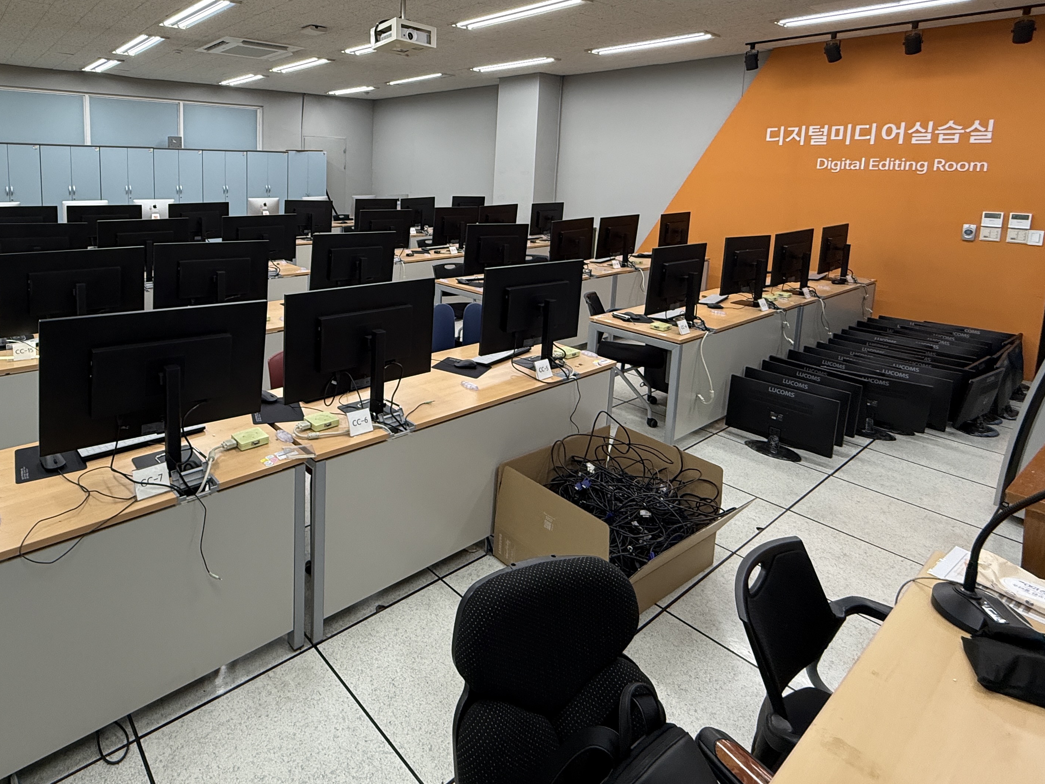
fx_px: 604
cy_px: 240
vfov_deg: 63.7
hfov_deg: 79.4
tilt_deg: -7.1
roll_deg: -1.4
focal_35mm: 20
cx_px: 358
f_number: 2.2
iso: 200
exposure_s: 1/120
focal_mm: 2.22
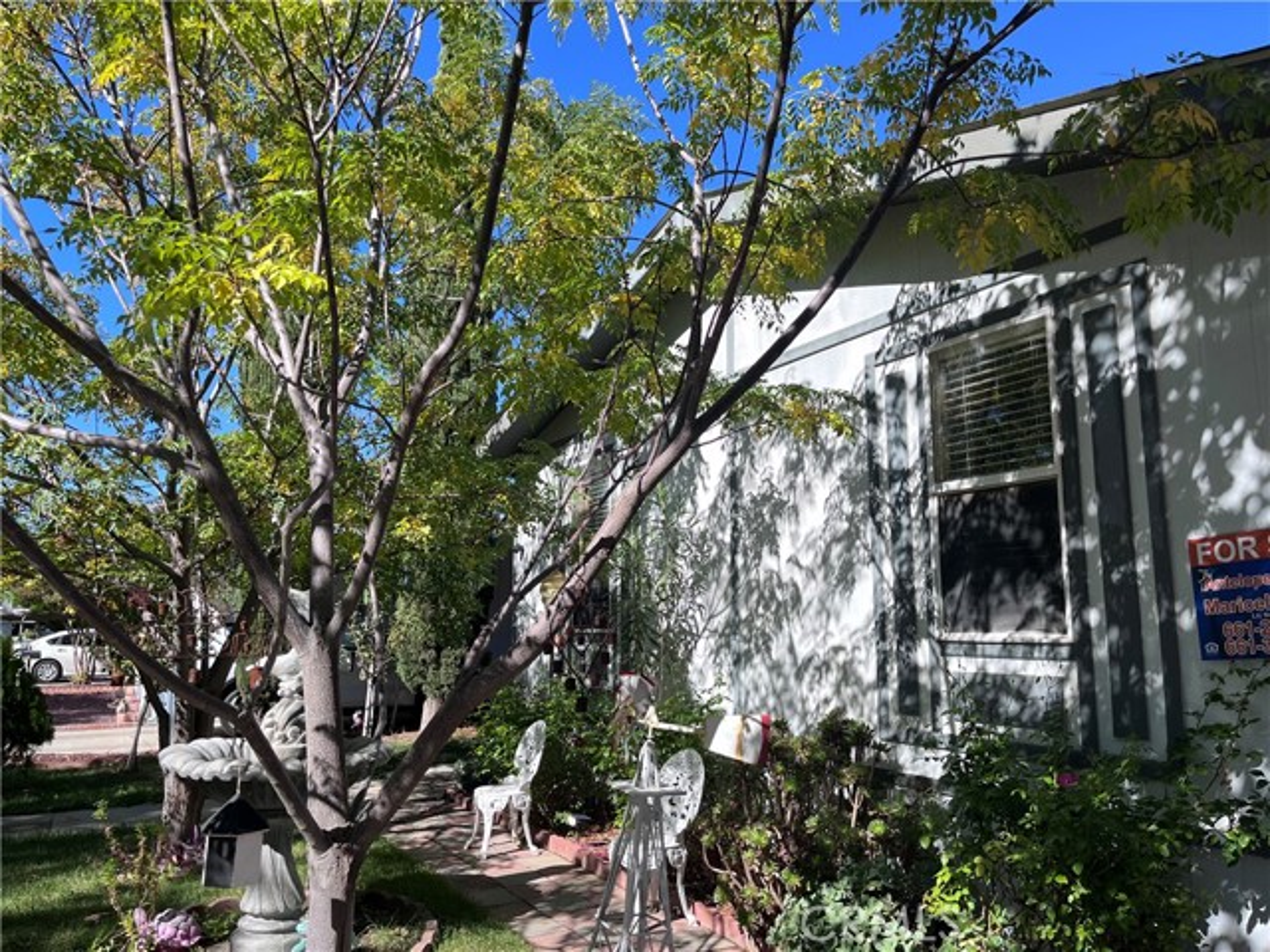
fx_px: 954
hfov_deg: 67.3
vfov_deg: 53.1
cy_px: 476
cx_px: 635
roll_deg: +0.5
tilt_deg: +8.9
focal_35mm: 26
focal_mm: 5.1
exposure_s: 1/1890
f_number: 1.6
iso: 50
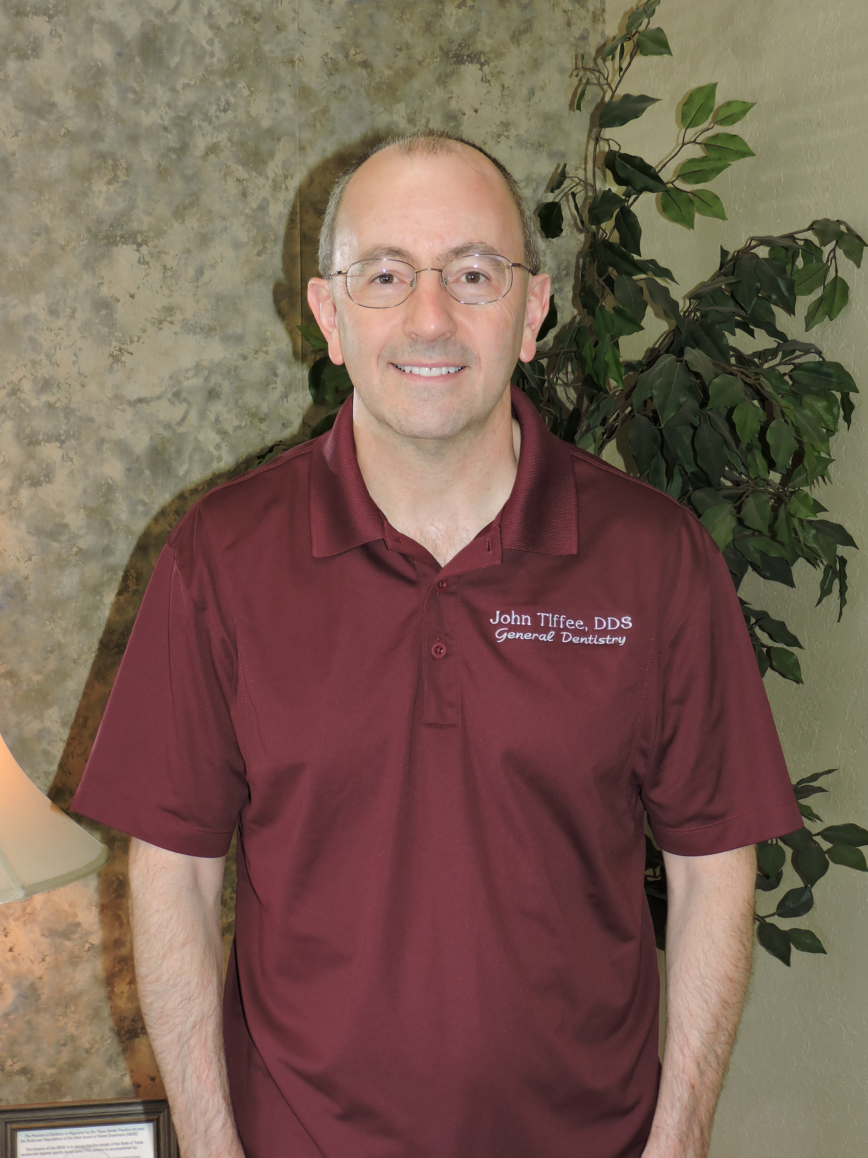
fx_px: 1839
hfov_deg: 26.6
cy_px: 579
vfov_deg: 34.9
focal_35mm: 55
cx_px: 434
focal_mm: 9.8
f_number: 3.7
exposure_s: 1/30
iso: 200
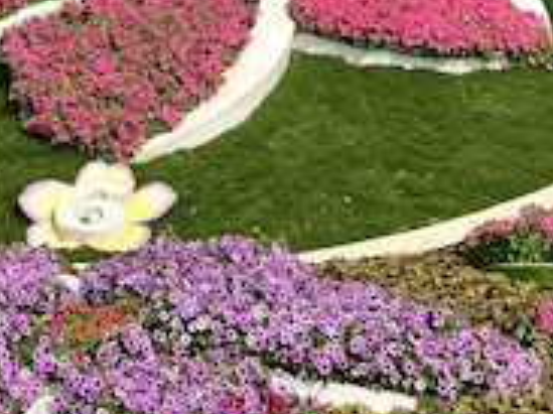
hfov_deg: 21.3
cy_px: -24
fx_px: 1453
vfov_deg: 15.8
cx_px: 124
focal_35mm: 91
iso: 50
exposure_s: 1/4831
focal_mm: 5.7
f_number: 1.5
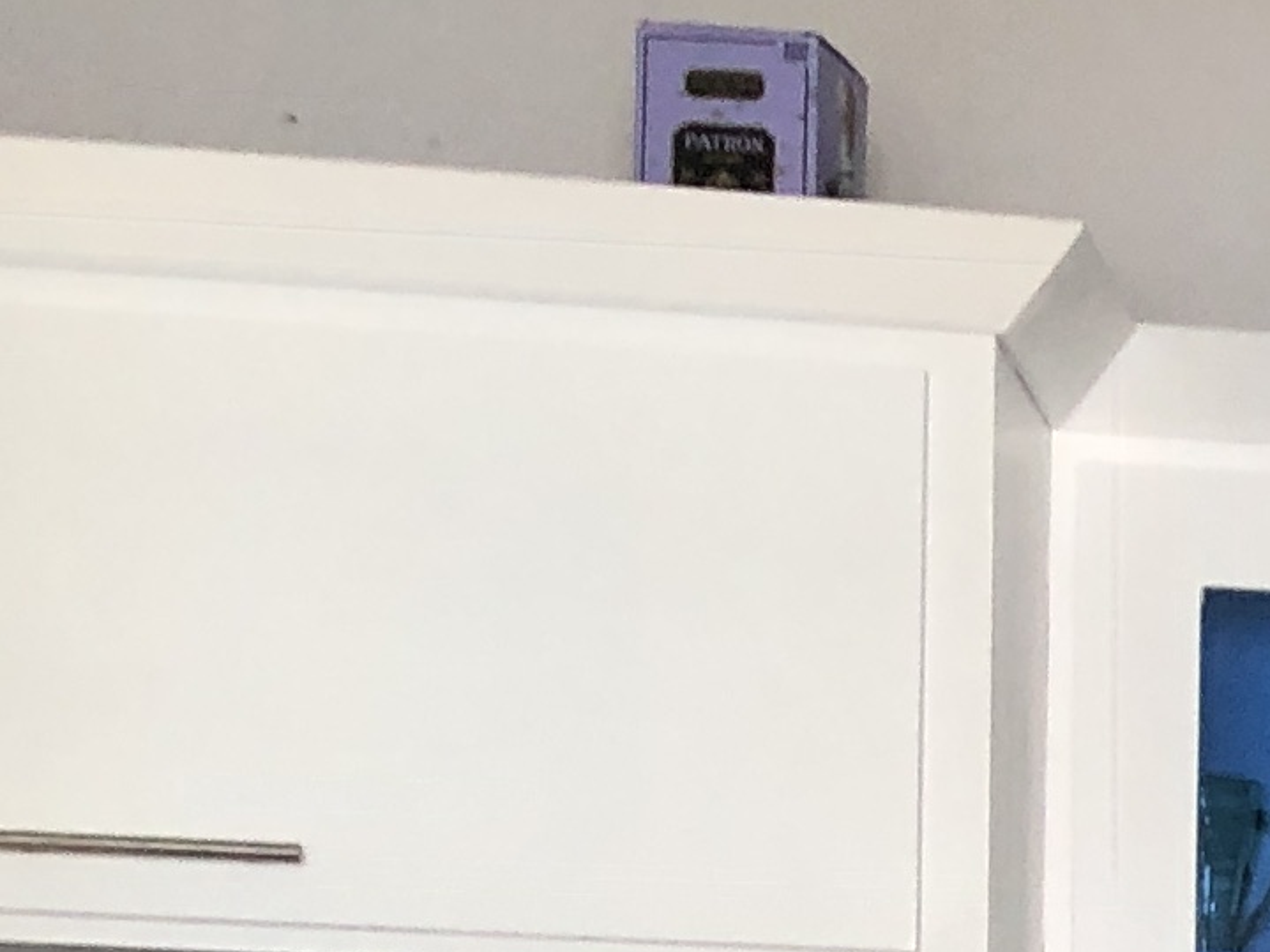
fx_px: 5759
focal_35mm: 157
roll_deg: -0.8
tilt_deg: -2.1
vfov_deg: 9.0
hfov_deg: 10.5
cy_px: 1779
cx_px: 3194
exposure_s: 1/40
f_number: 1.8
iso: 25
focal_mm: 3.99
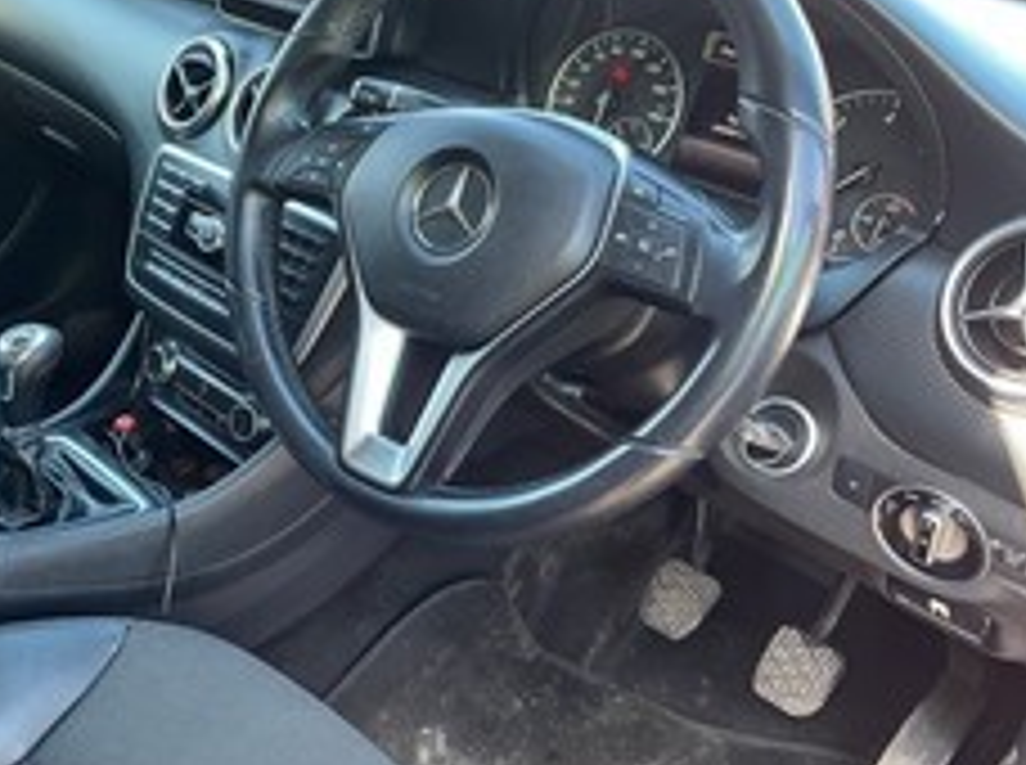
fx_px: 1183
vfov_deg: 35.8
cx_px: 266
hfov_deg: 45.4
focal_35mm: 40
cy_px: 374
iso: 125
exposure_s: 1/81
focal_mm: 4.2
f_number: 1.6
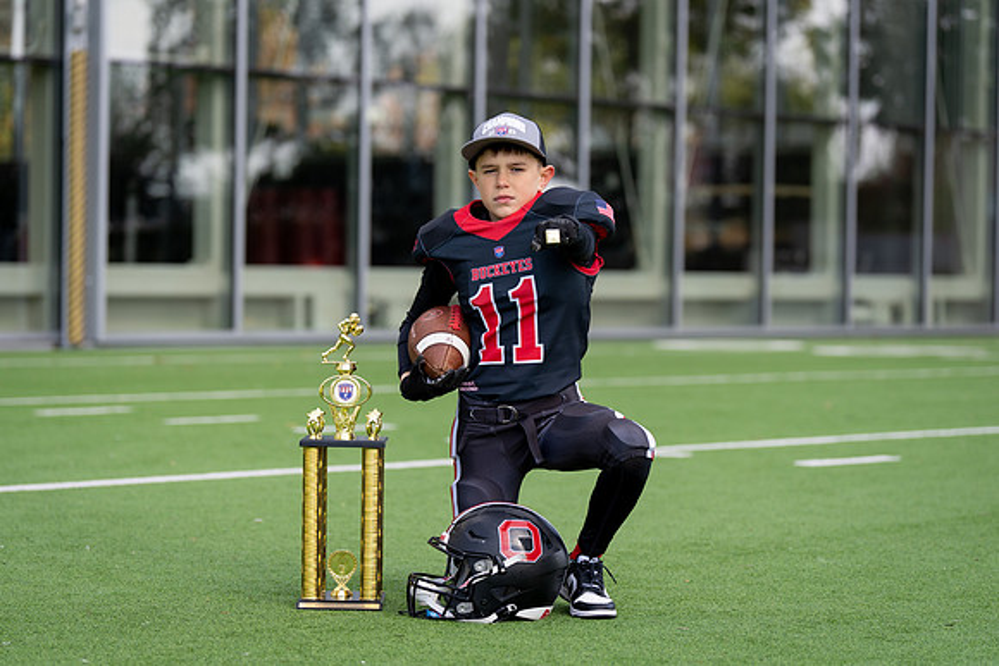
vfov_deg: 13.5
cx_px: 500
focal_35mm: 101
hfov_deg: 20.1
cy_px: 333
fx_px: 2813
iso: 100
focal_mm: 98
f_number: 2.8
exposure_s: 1/400
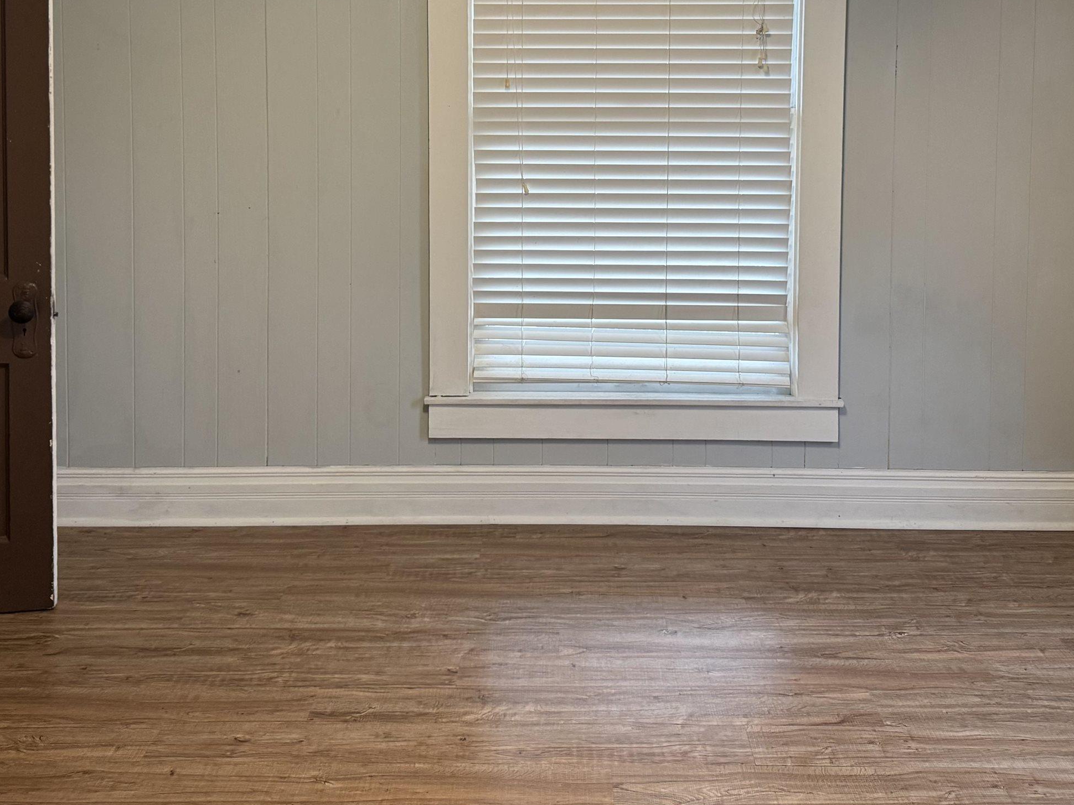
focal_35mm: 38
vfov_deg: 36.7
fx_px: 1179
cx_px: 557
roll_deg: -0.8
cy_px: 190
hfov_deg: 49.0
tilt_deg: -3.7
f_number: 1.78
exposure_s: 1/60
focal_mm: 6.76
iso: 320
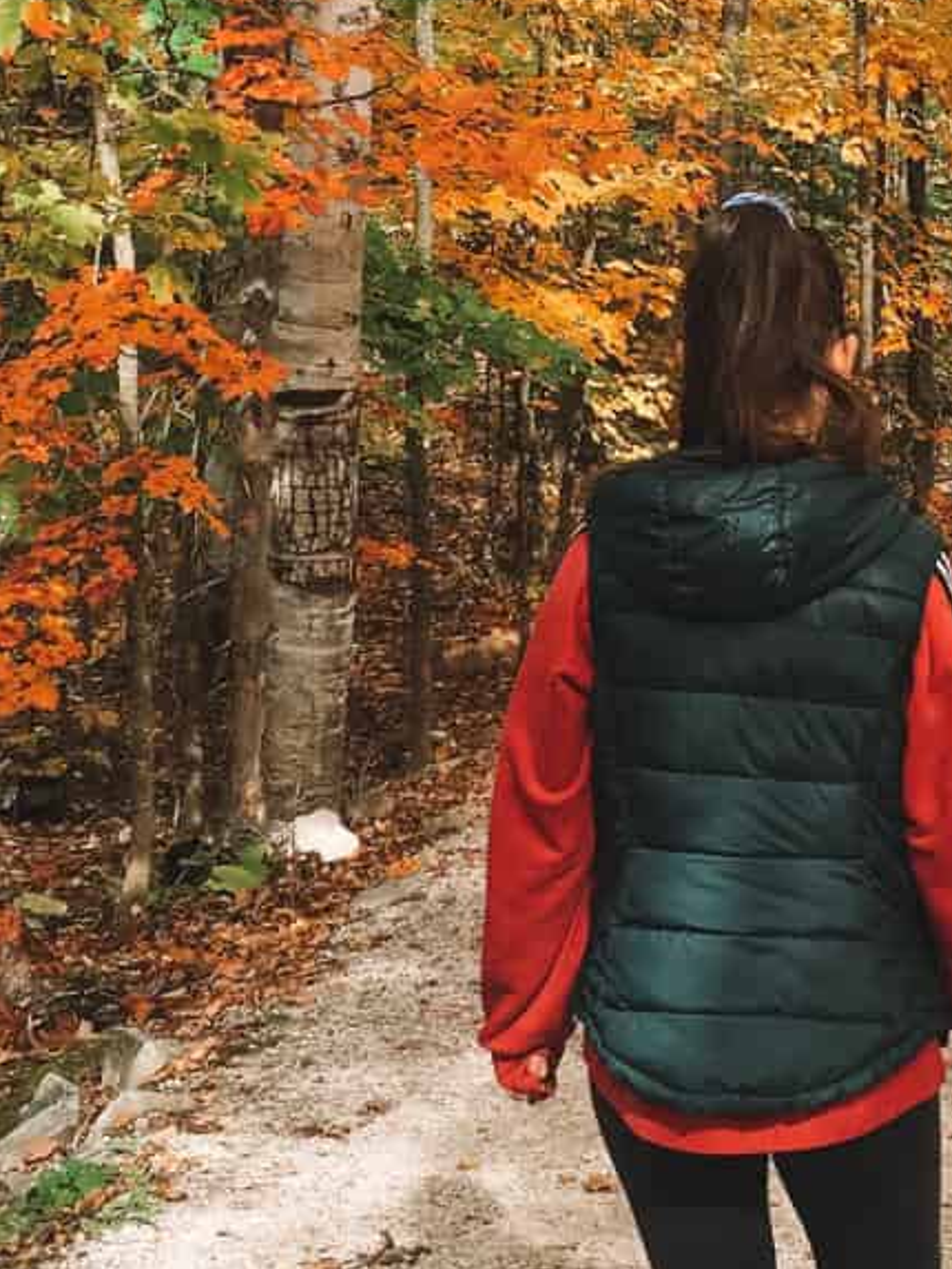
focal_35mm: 81
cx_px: 757
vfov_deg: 23.8
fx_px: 2969
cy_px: 286
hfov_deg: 18.1
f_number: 2.2
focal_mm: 4.2
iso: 25
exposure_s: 1/290
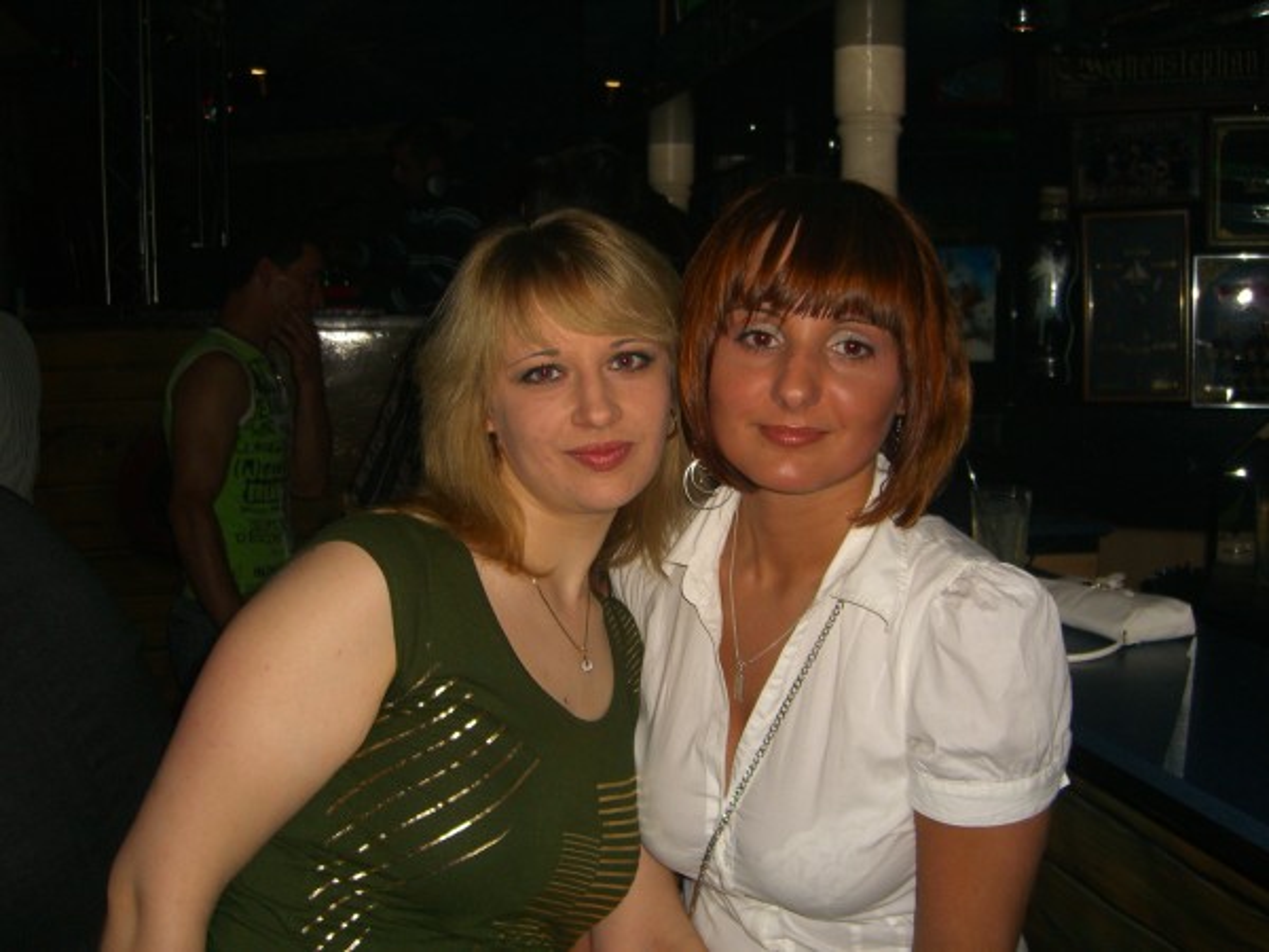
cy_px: 476
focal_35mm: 38
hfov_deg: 49.0
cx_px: 634
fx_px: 1393
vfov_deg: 37.7
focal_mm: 7.9
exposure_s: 1/60
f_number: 2.8
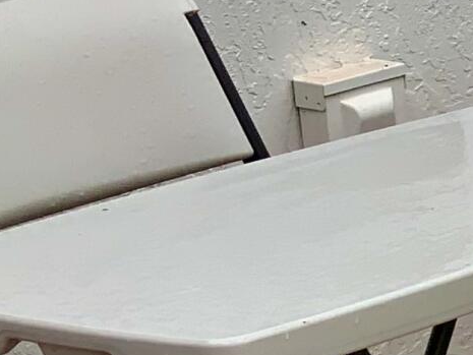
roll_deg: +1.7
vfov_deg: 7.9
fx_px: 2556
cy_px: 91
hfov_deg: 9.3
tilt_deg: -12.7
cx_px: 1197
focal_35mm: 187
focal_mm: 3
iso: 16
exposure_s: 1/486
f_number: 1.8
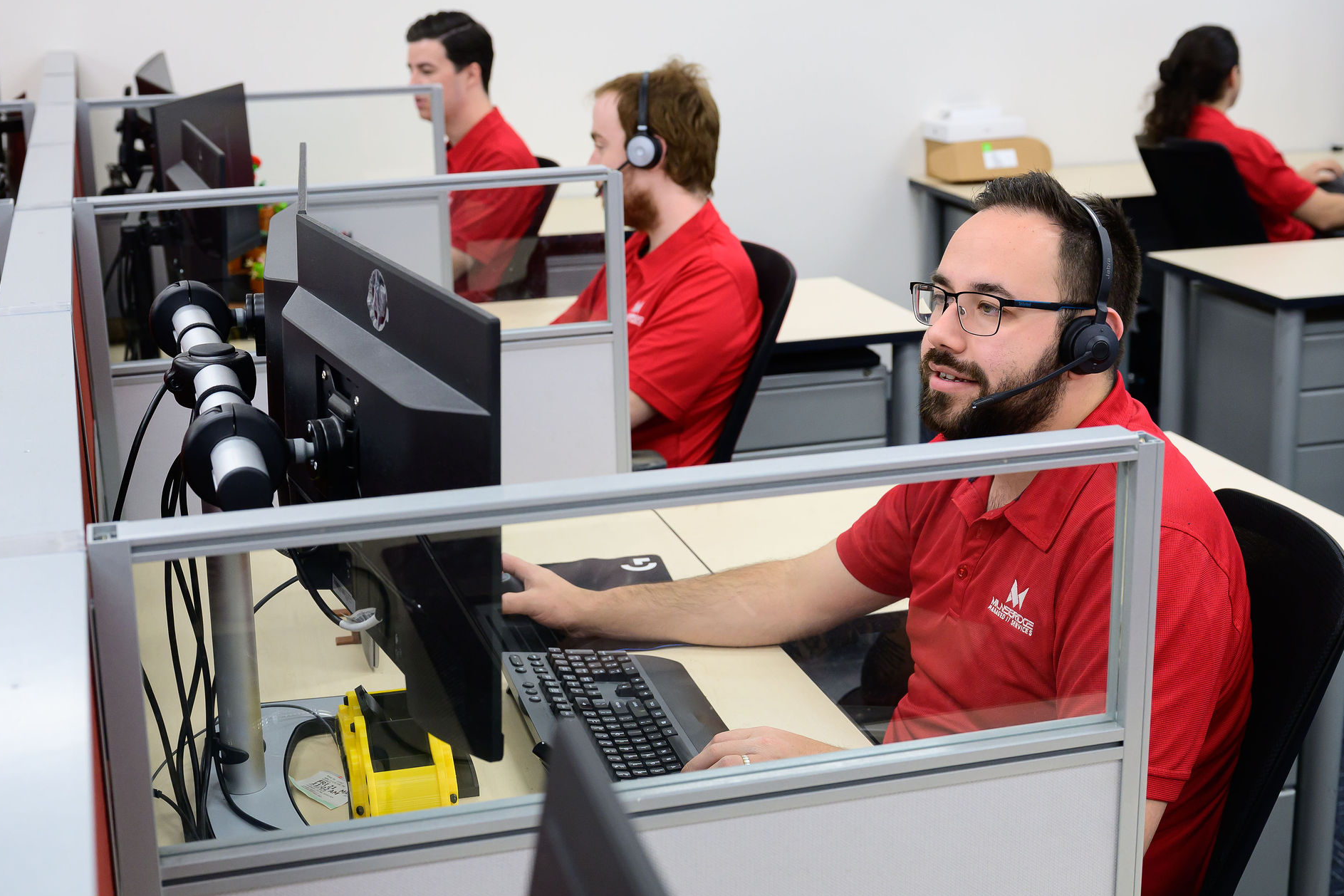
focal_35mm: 51
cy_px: 438
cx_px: 698
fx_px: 1904
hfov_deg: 38.9
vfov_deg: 26.5
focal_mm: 47
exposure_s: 1/160
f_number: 5.6
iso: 1600
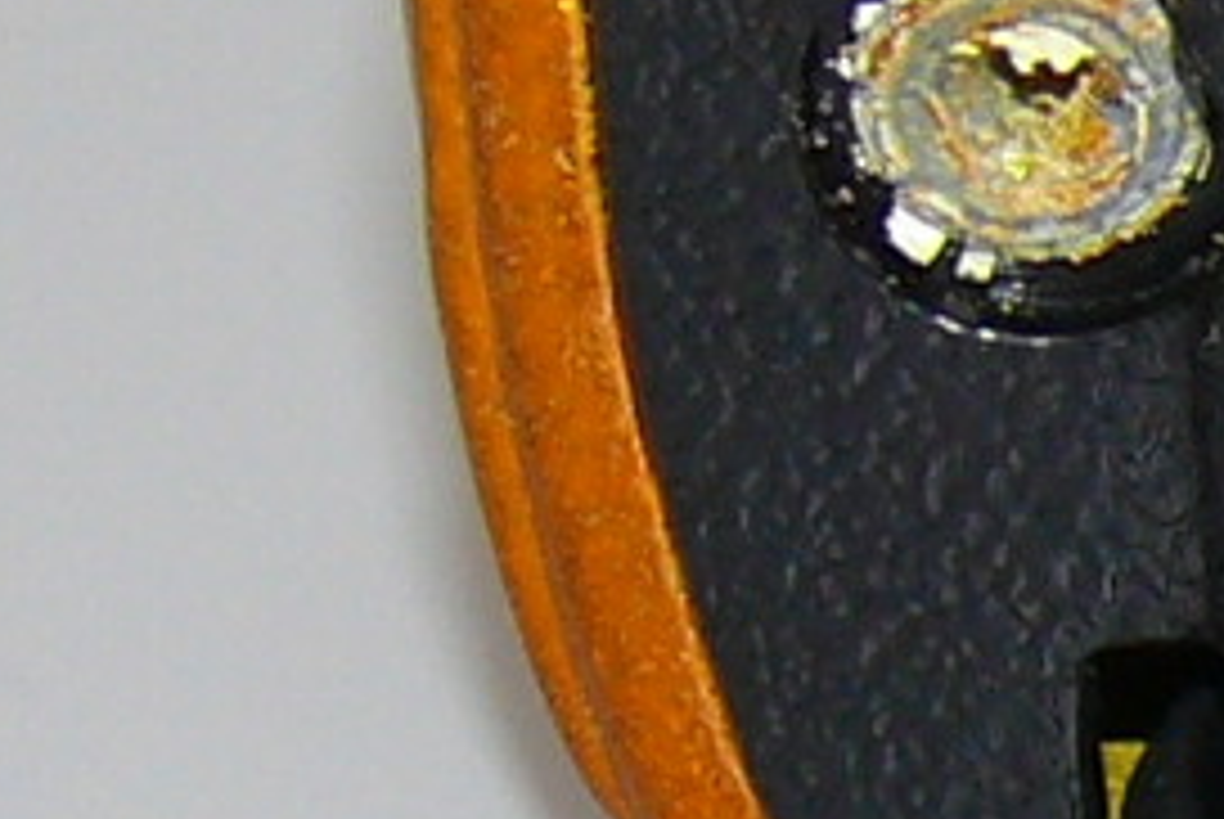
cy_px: -315
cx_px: 3573
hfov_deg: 2.9
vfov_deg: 1.9
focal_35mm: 709
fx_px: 24131
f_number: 4
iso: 100
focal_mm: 14.3
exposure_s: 1/30
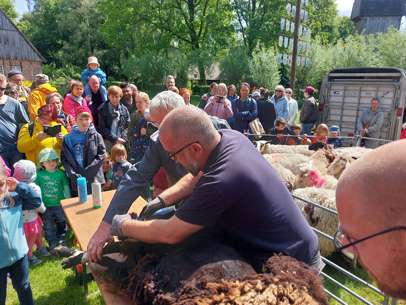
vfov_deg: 56.8
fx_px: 281
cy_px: 152
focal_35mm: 24
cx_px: 203
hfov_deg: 71.6
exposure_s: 1/309
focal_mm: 5.23
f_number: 1.8
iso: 25
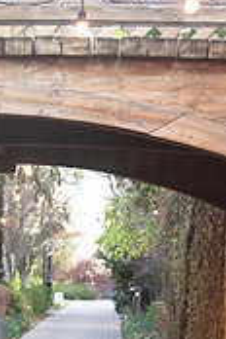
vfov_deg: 16.2
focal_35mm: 124
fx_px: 1168
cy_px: 339
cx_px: -60
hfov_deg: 10.8
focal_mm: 48
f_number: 4.5
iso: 800
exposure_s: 1/125
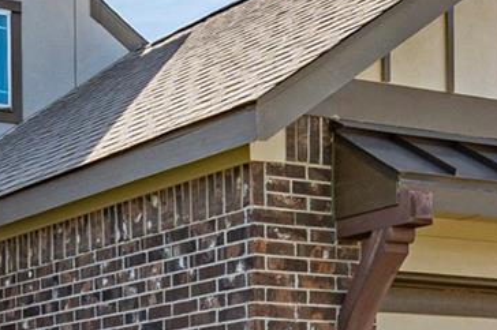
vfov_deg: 11.2
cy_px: 476
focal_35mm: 118
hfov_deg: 17.3
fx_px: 1628
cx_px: 134
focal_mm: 21
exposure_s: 1/160
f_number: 13
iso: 100
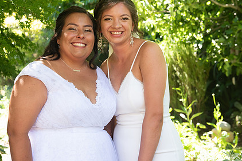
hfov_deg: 30.5
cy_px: 62
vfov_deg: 20.6
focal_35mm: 66
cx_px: 104
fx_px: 443
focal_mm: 48
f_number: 4
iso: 640
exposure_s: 1/250
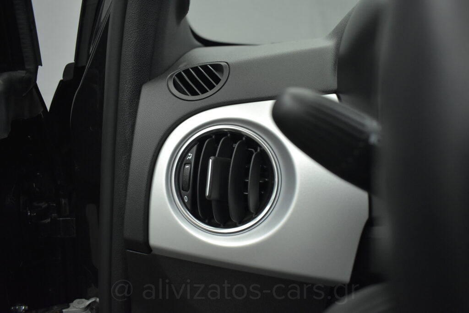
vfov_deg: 48.0
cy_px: 156
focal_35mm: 27
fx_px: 352
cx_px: 234
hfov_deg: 67.4
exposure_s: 1/125
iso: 1600
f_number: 3.5
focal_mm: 18
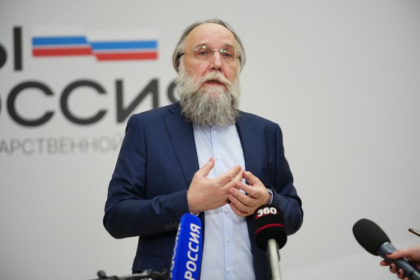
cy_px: 140
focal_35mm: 80
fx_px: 933
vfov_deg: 17.1
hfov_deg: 25.4
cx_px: 210
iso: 2000
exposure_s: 1/800
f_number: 2.8
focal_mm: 80
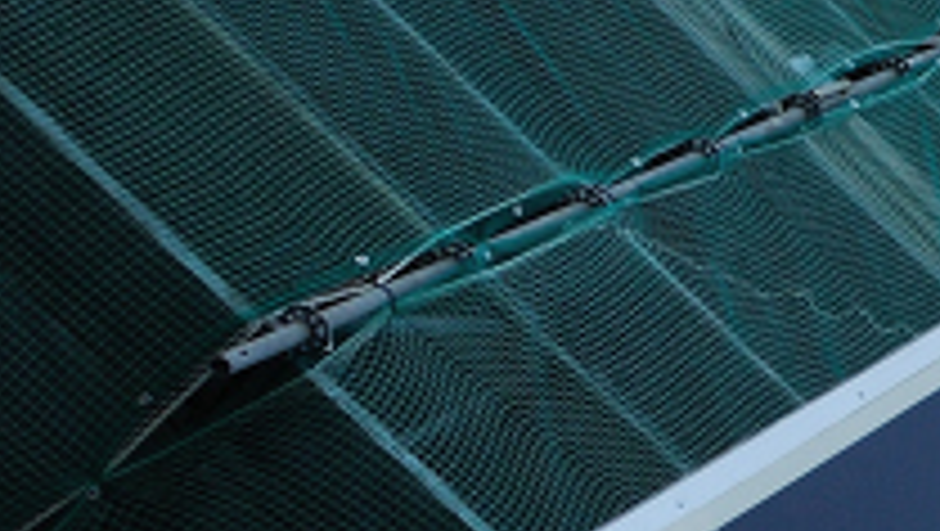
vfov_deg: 10.1
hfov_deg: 13.5
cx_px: 2195
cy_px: 86
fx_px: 2994
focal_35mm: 120
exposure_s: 1/160
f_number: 6.3
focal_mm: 16
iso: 200
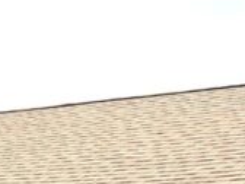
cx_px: 26
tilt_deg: -8.1
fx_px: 807
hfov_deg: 17.0
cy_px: 368
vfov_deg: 11.7
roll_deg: -1.8
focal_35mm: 114
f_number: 1.78
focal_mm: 6.76
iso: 80
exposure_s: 1/4405
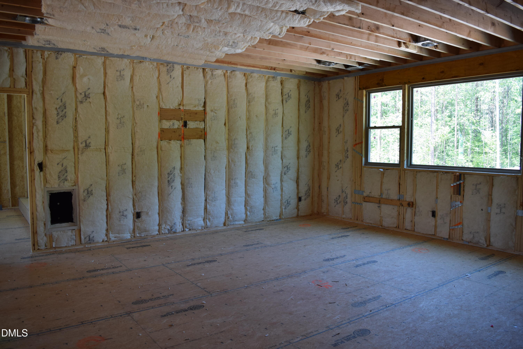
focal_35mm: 27
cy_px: 174
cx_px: 262
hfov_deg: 67.4
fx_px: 392
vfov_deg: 47.9
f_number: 4.5
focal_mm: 18
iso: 400
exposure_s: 1/80
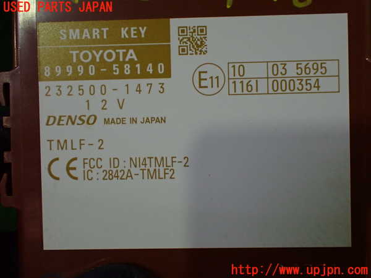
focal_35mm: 44
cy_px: 139
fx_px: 472
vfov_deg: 32.9
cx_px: 186
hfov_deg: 42.9
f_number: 2.9
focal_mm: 7.84
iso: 800
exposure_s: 1/160
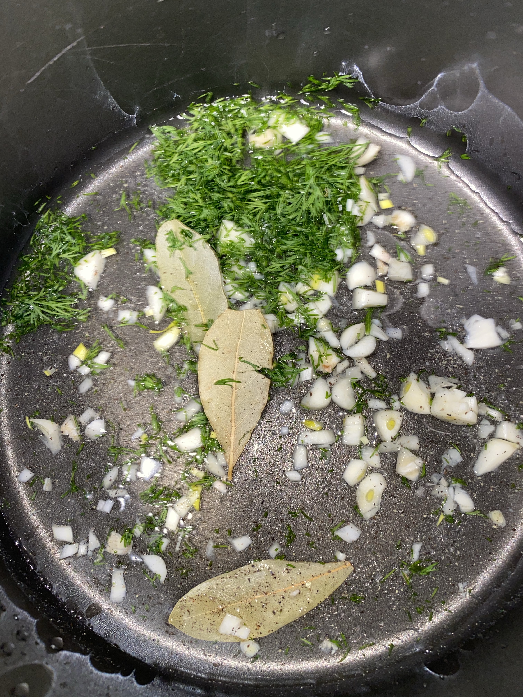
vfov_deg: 67.3
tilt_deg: -78.9
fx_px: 524
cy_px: 348
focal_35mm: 26
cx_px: 262
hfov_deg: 53.1
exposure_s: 1/7
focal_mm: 4.25
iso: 40
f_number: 1.8
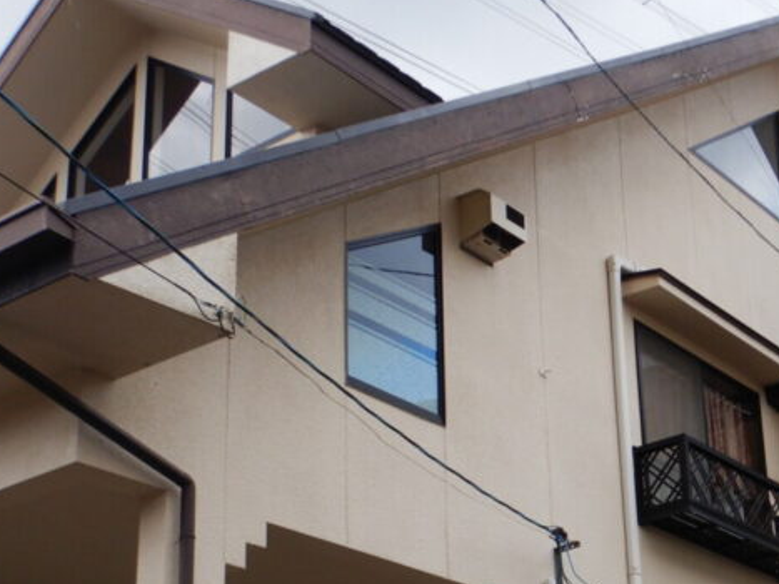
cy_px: 486
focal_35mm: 68
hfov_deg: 28.3
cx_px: 535
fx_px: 1530
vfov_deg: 21.3
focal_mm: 5.6
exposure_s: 1/250
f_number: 4.2
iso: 125
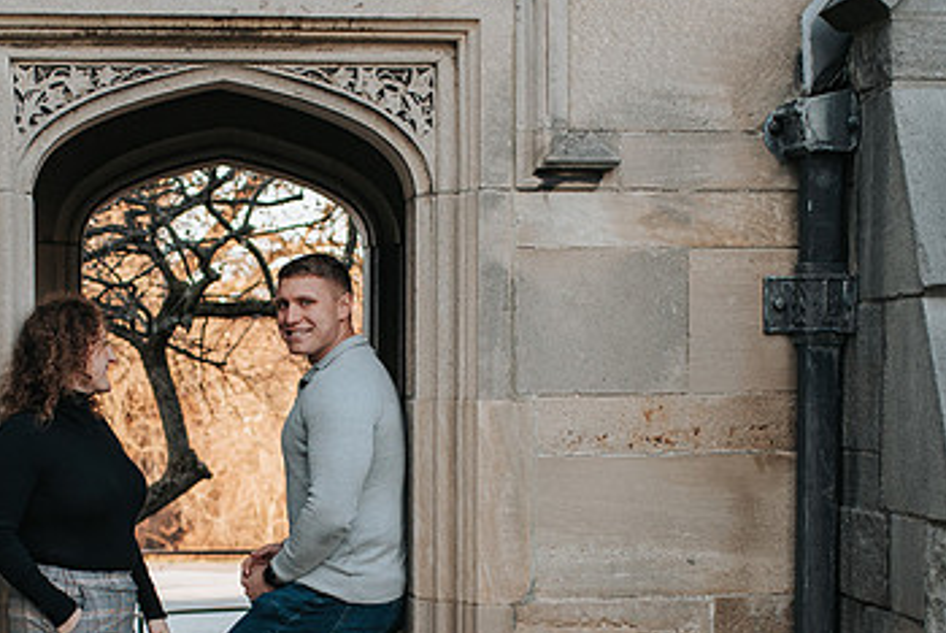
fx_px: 2288
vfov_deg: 15.6
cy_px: 558
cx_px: 304
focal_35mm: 87
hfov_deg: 23.2
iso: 800
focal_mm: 35
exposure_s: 1/800
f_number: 2.8
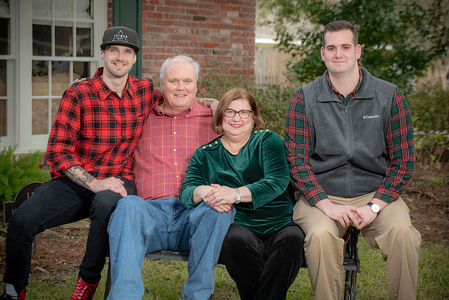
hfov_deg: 22.6
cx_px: 224
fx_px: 1123
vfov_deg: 15.2
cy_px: 150
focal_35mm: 90
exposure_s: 1/250
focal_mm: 90
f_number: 5
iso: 320
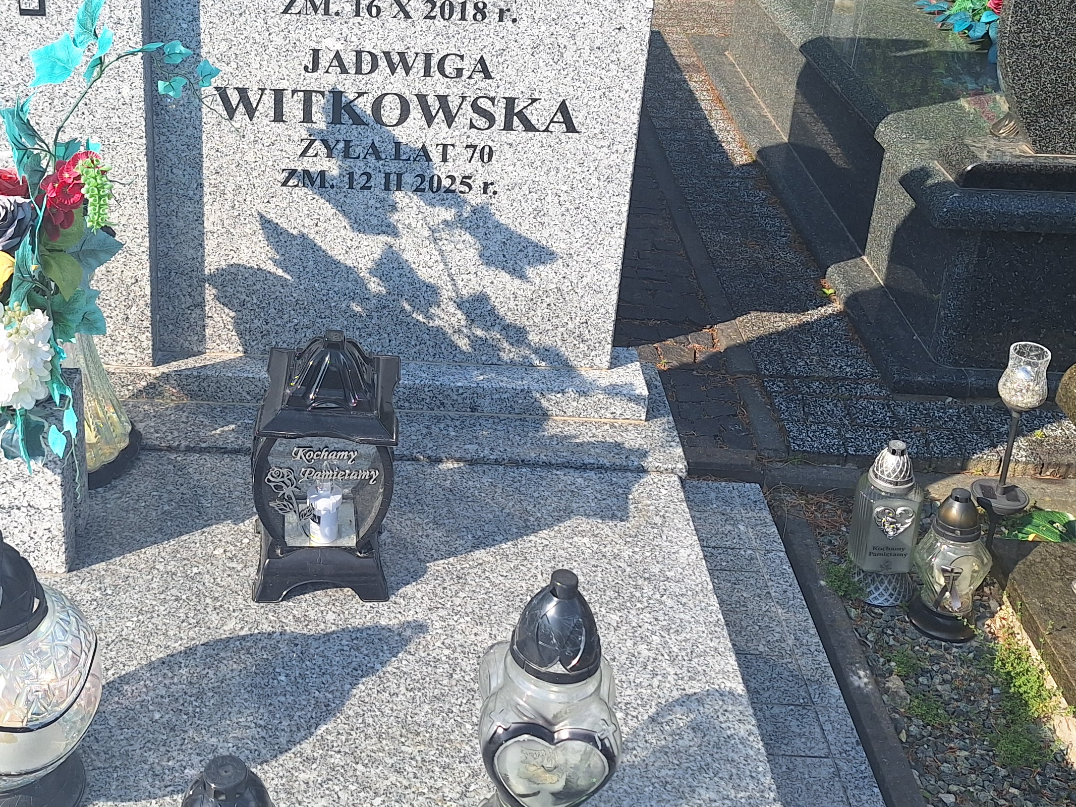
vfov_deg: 32.2
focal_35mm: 44
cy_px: 185
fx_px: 1368
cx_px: 353
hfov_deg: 42.3
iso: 40
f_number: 1.8
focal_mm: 5.54
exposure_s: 1/1706
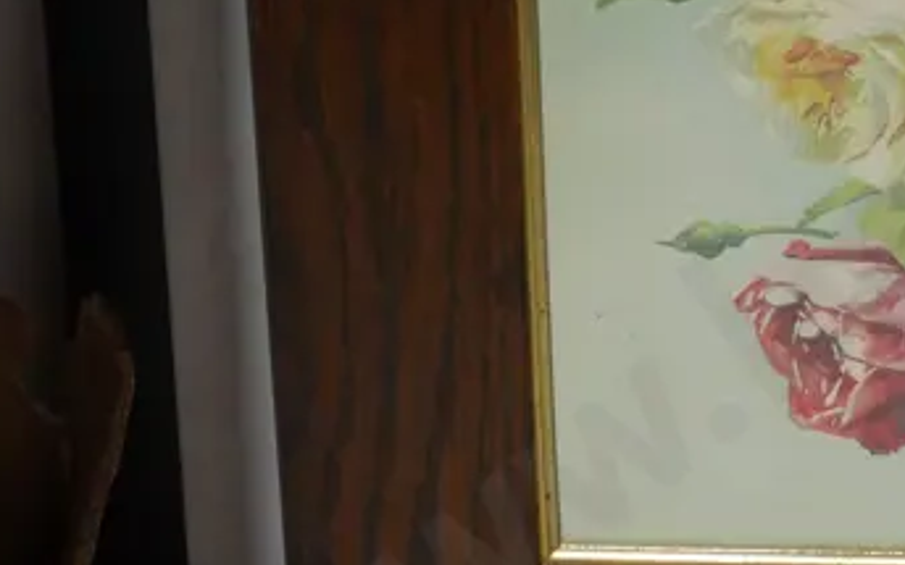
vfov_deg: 6.7
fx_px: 4834
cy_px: -75
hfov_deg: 10.4
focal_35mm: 196
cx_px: 1318
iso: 2000
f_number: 5.4
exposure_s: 1/80
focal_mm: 31
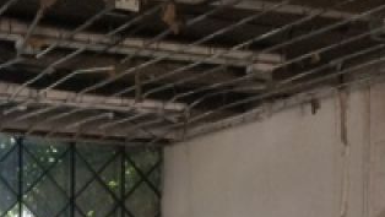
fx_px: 1052
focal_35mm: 103
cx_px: 115
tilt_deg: -4.9
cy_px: 348
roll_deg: -1.6
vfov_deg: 11.2
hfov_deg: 20.6
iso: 160
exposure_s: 1/30
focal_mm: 4.15
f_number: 2.2
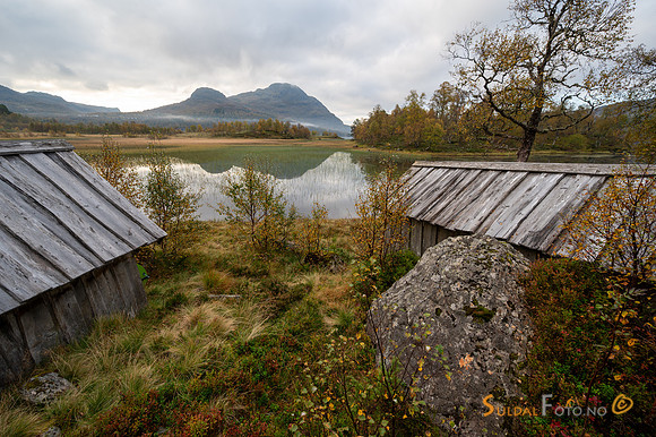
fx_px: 255
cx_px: 328
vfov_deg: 81.1
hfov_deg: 104.3
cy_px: 218
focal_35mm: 14
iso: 100
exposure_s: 1/50
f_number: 9
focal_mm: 14
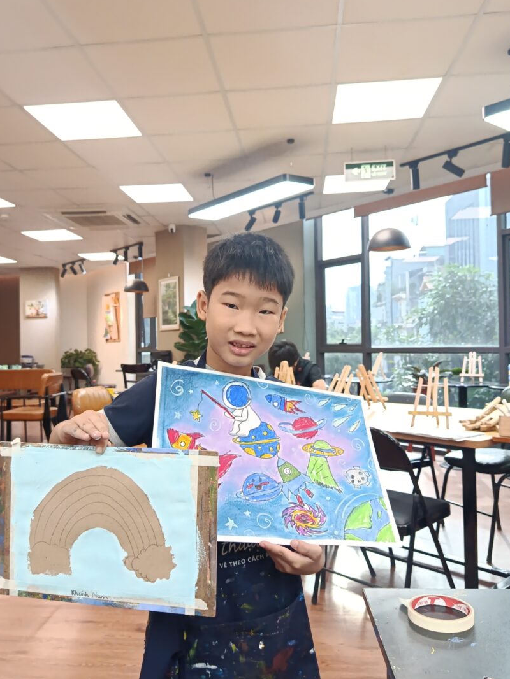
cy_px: 335
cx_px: 231
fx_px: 589
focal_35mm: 30
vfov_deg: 60.0
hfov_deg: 46.8
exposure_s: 1/100
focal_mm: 5.24
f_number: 1.7
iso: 424
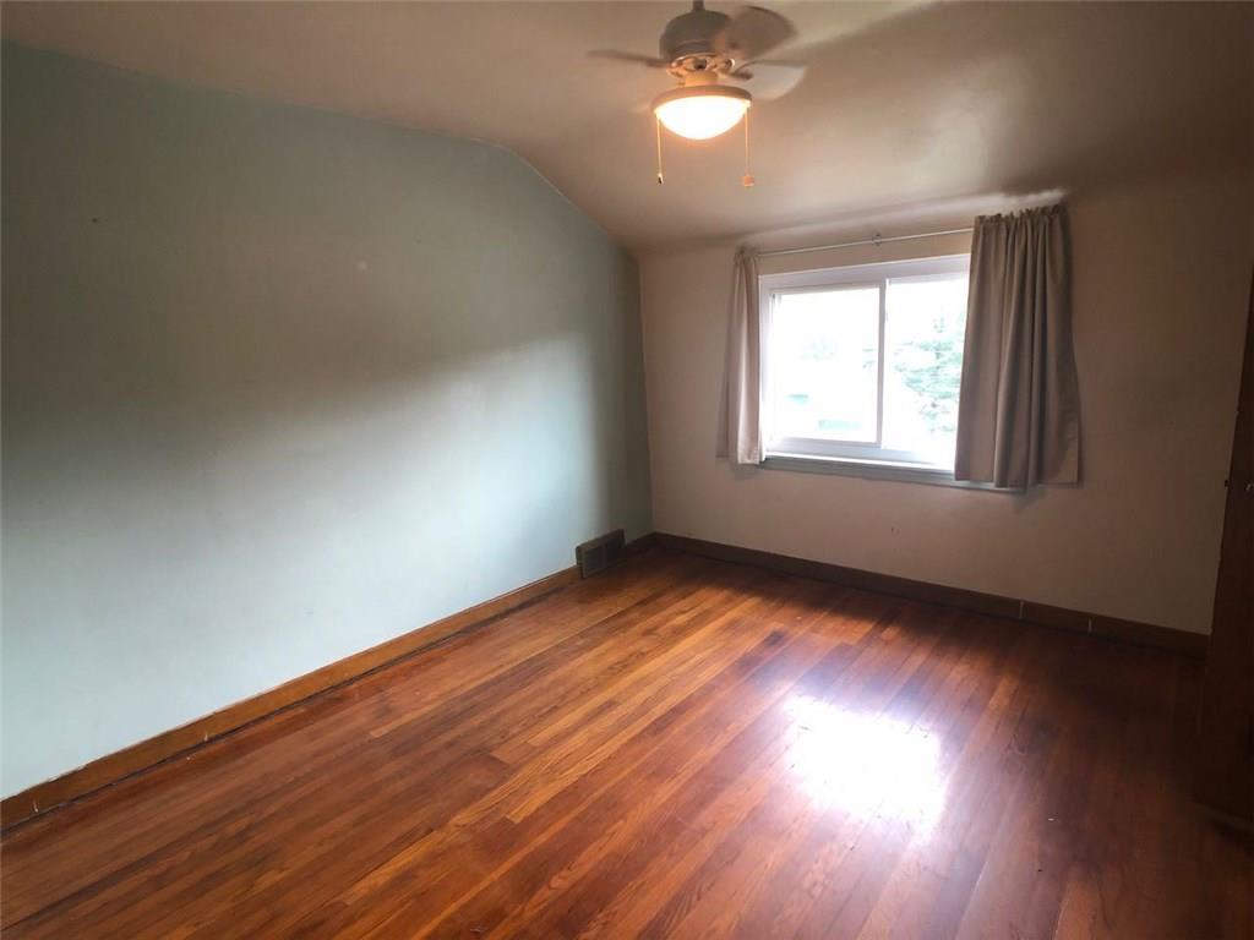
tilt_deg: -12.1
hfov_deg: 63.4
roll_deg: +3.7
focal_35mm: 28
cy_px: 470
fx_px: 1014
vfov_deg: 49.7
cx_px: 627
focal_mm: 4
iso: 40
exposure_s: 1/17
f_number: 1.8
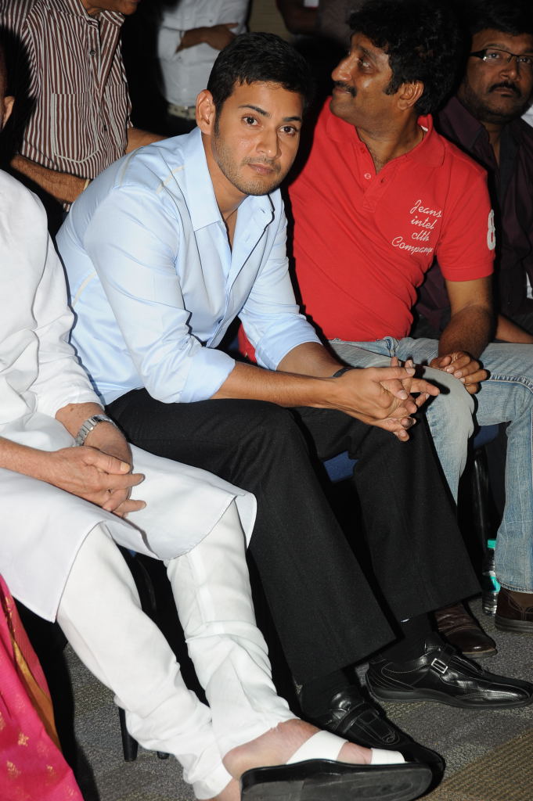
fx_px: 2669
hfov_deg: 11.4
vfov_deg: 17.1
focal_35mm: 120
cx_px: 266
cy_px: 400
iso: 640
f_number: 9
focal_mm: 120
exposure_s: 1/125
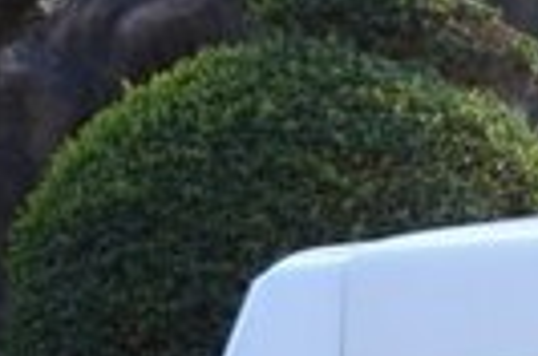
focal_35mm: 448
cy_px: 483
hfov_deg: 4.5
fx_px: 6679
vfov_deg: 3.0
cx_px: 1282
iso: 400
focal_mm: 60
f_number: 5
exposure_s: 1/400
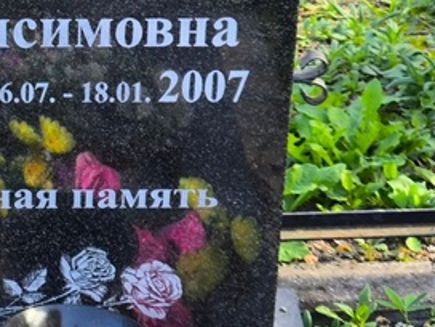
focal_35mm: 147
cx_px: -52
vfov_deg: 10.1
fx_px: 1847
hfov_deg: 13.2
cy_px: 79
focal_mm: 4.71
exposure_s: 1/171
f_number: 1.7
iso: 50
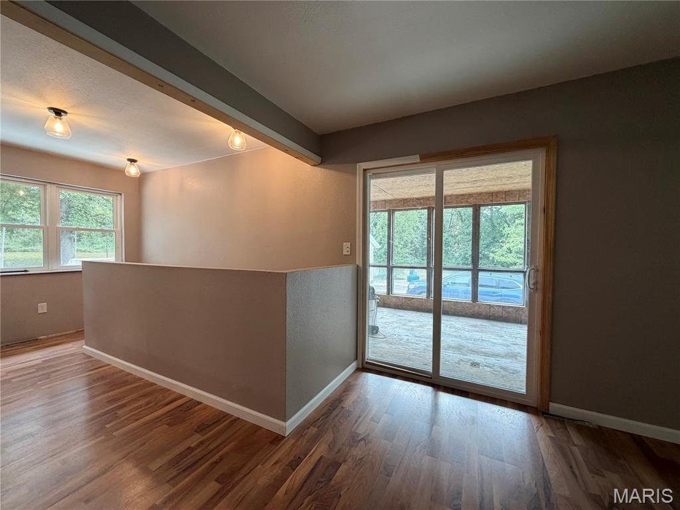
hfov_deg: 102.1
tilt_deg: -1.9
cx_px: 340
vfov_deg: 85.7
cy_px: 255
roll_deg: -0.5
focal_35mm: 14
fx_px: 275
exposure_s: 1/120
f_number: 2.2
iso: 200
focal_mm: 2.22
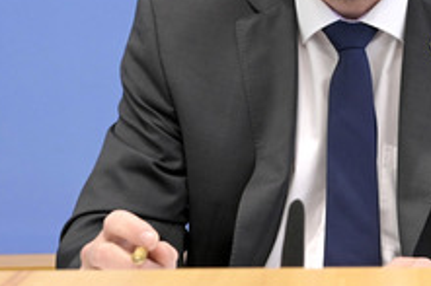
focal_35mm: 98
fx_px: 1172
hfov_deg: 20.6
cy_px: -2
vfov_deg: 13.7
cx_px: 348
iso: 4000
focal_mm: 48
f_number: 5.6
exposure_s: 1/400
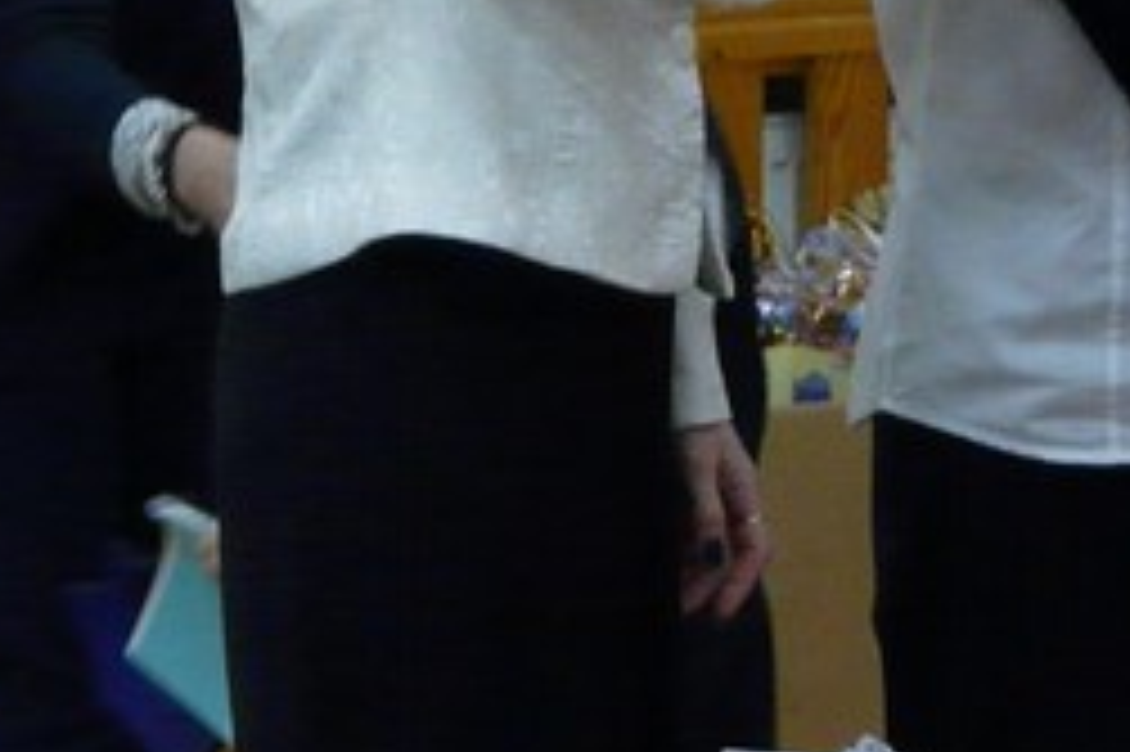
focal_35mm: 378
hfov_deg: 5.4
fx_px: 11857
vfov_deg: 3.6
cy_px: 113
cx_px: 1369
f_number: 3.6
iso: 400
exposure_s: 1/25
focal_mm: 18.8
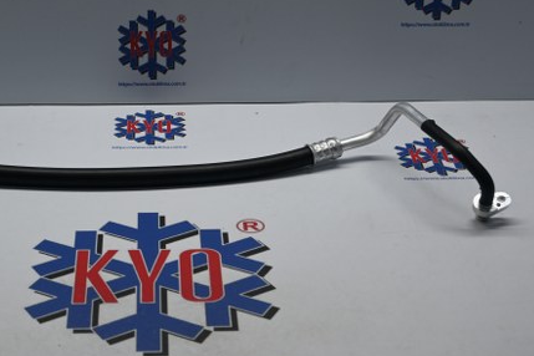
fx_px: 1246
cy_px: 121
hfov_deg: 24.1
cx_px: 172
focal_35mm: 84
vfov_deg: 16.2
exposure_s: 1/60
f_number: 5.6
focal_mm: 40
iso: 220
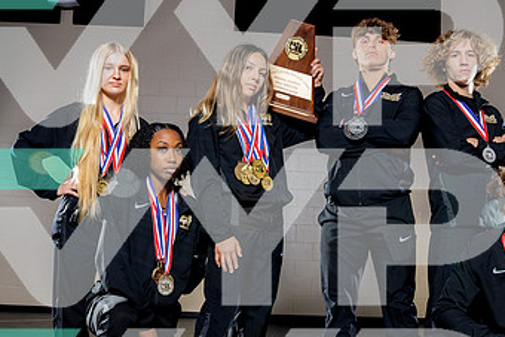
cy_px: 228
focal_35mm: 41
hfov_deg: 47.1
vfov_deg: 32.4
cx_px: 309
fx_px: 575
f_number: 5.6
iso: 320
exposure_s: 1/250
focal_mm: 24
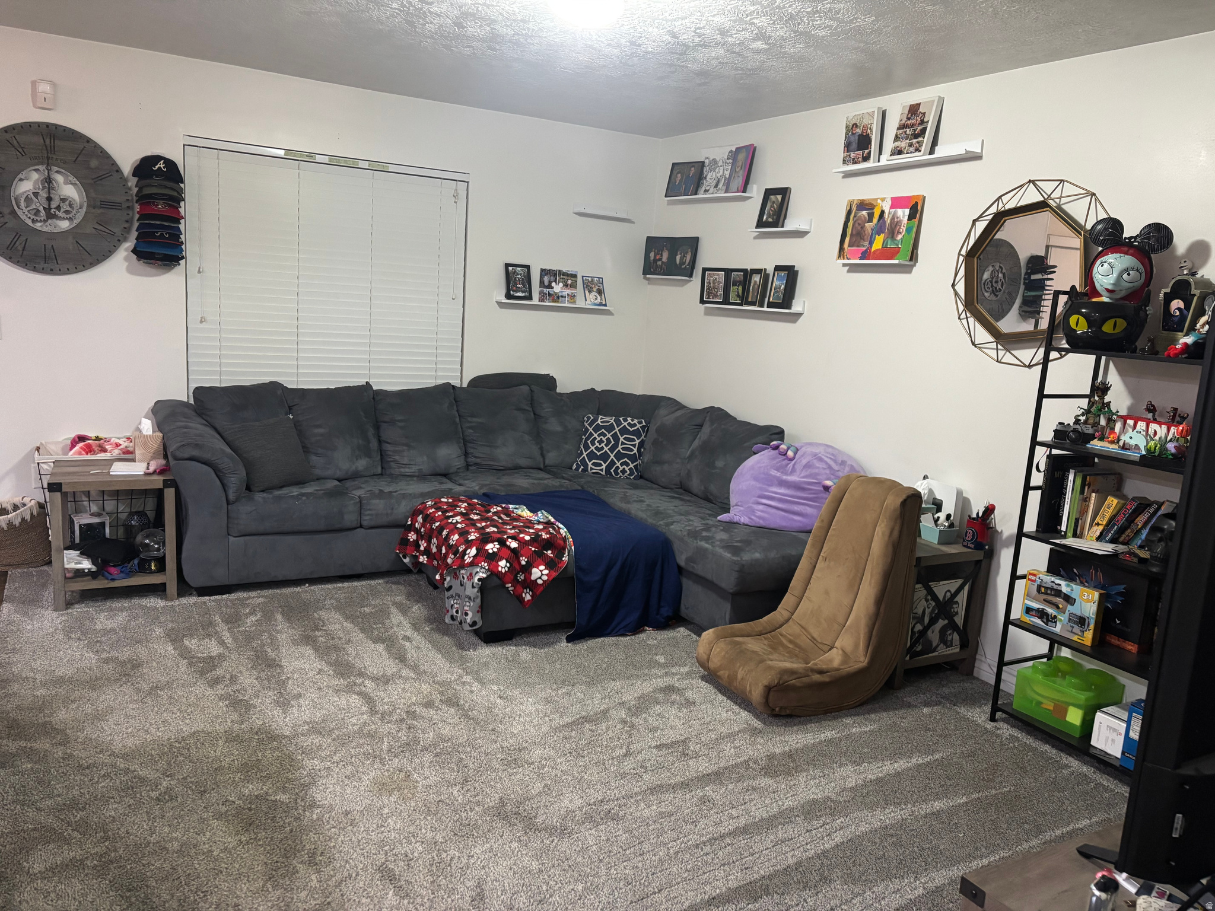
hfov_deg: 67.3
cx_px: 608
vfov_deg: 53.1
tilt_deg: -9.5
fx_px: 913
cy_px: 456
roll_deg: -4.1
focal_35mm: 26
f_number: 1.6
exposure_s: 1/40
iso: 500
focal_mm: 5.96
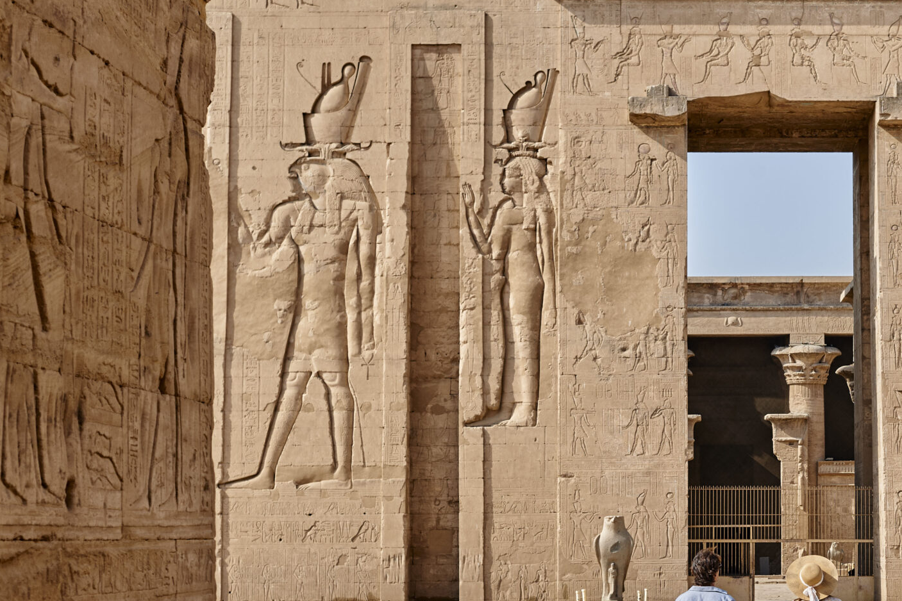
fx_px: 2280
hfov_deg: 21.9
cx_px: 801
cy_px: 460
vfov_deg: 15.0
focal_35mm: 91
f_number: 6.3
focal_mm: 50
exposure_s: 1/320
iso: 200
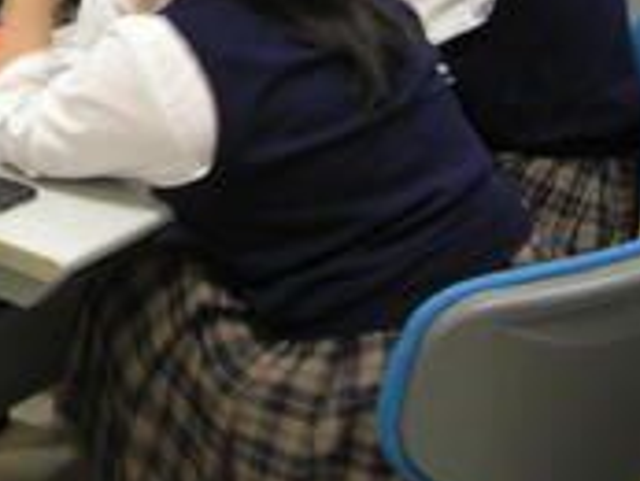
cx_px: -70
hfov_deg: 22.7
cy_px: 7
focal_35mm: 81
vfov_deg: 17.8
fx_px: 1499
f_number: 2.8
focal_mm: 5.8
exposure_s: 1/6.1
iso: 50
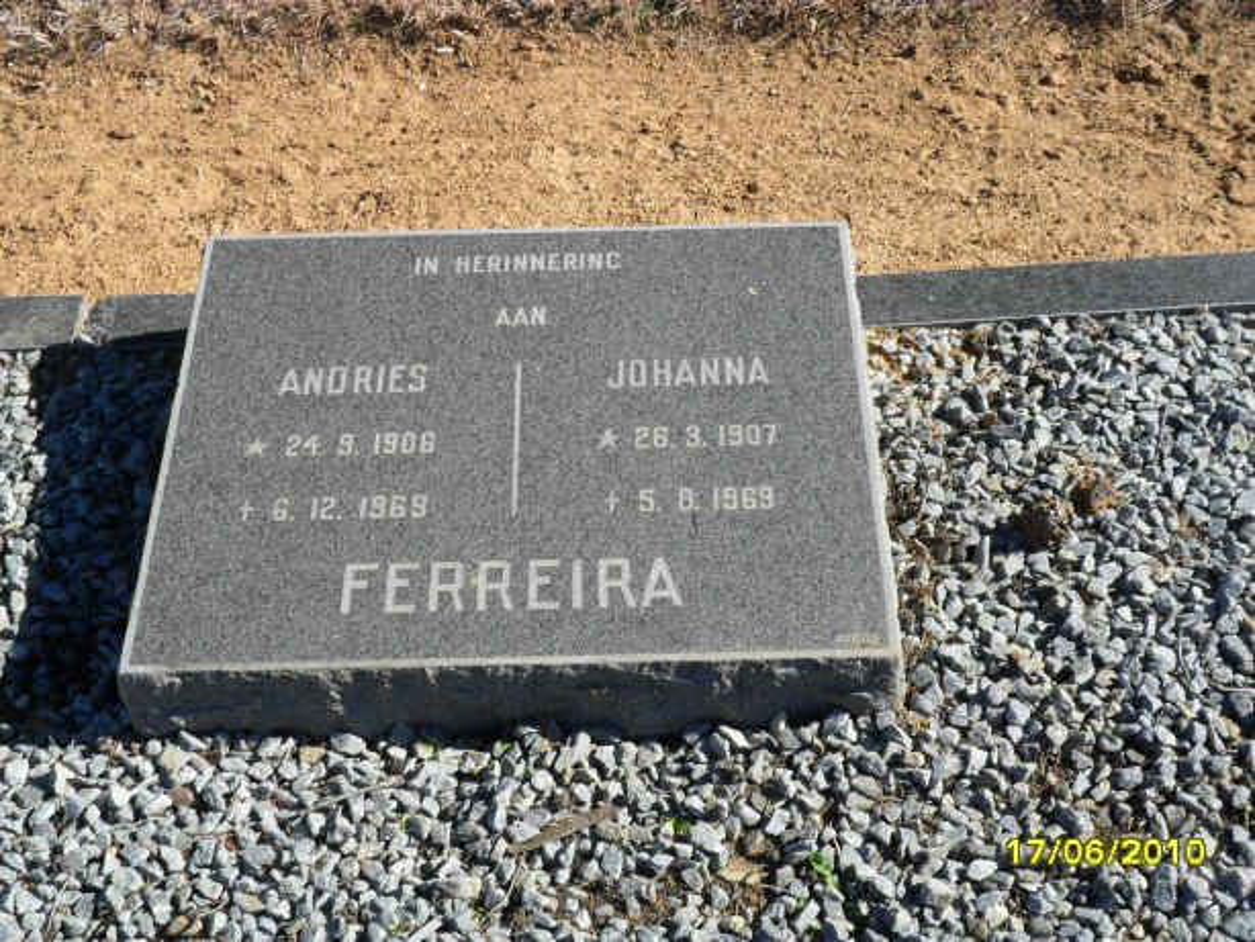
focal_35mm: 52
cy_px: 471
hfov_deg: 36.8
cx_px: 628
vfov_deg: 28.1
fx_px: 1886
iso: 100
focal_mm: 9.3
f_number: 5
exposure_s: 1/250
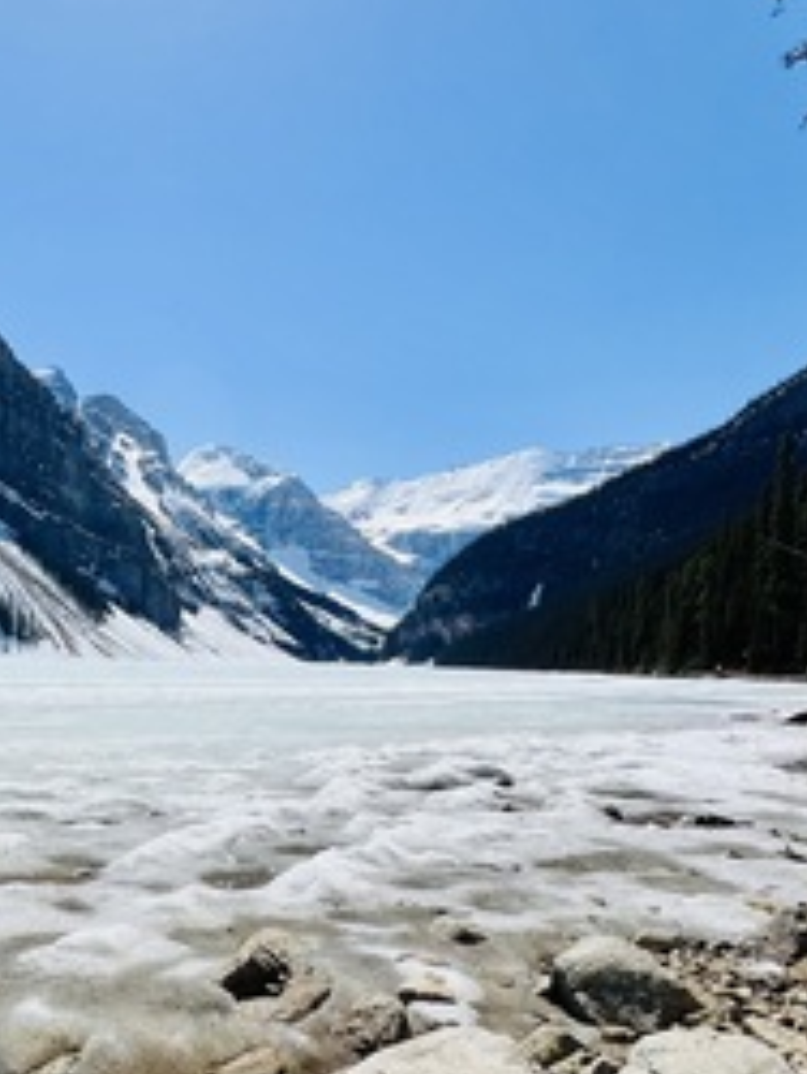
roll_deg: -1.8
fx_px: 838
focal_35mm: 27
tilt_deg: -2.3
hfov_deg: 49.6
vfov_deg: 64.0
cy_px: 696
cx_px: 215
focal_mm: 1.57
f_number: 1.8
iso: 32
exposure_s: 1/4587
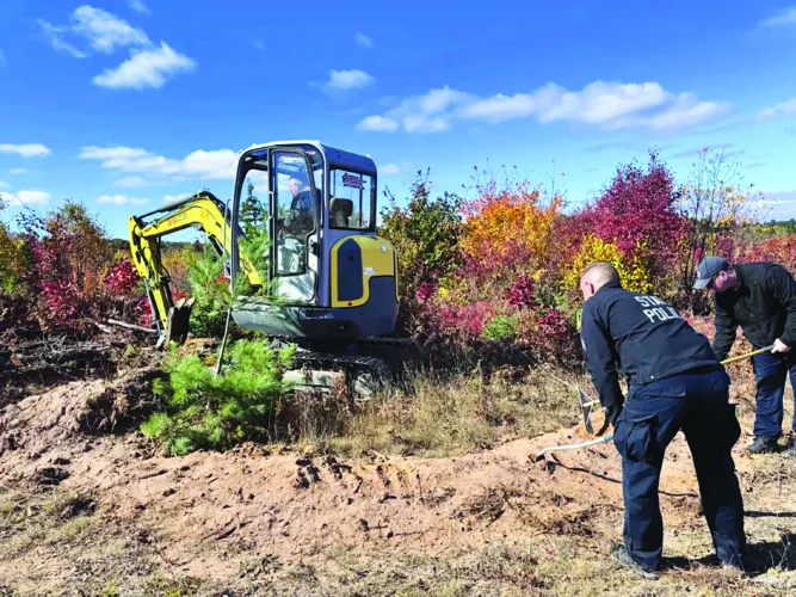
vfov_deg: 56.8
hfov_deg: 71.6
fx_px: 552
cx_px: 398
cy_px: 298
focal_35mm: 24
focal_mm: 6.76
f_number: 1.78
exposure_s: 1/3802
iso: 80
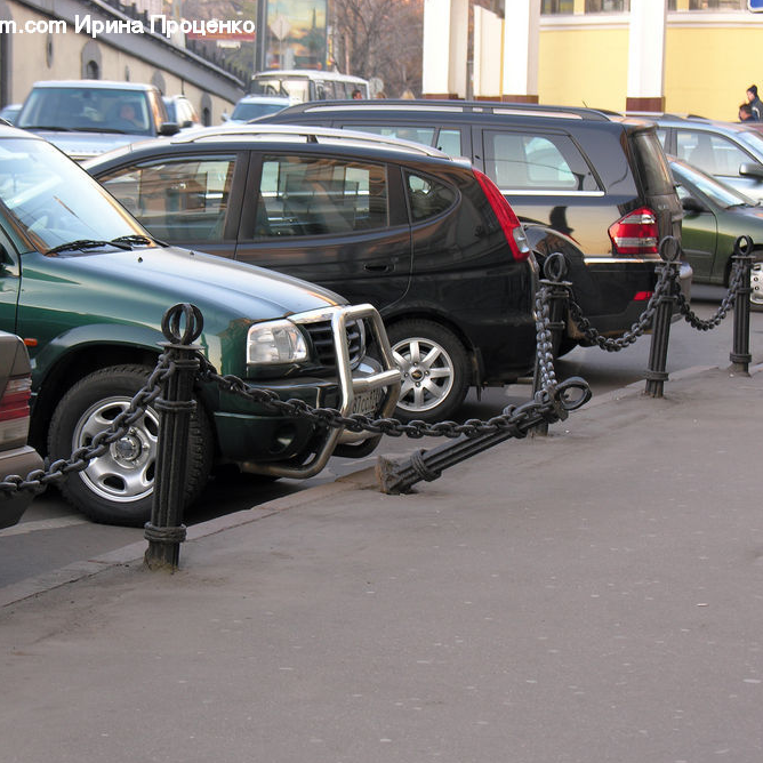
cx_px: 291
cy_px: 383
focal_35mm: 112
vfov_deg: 15.6
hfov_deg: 15.5
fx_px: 2793
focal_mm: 24
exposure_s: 1/24.8
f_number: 3.6
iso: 50
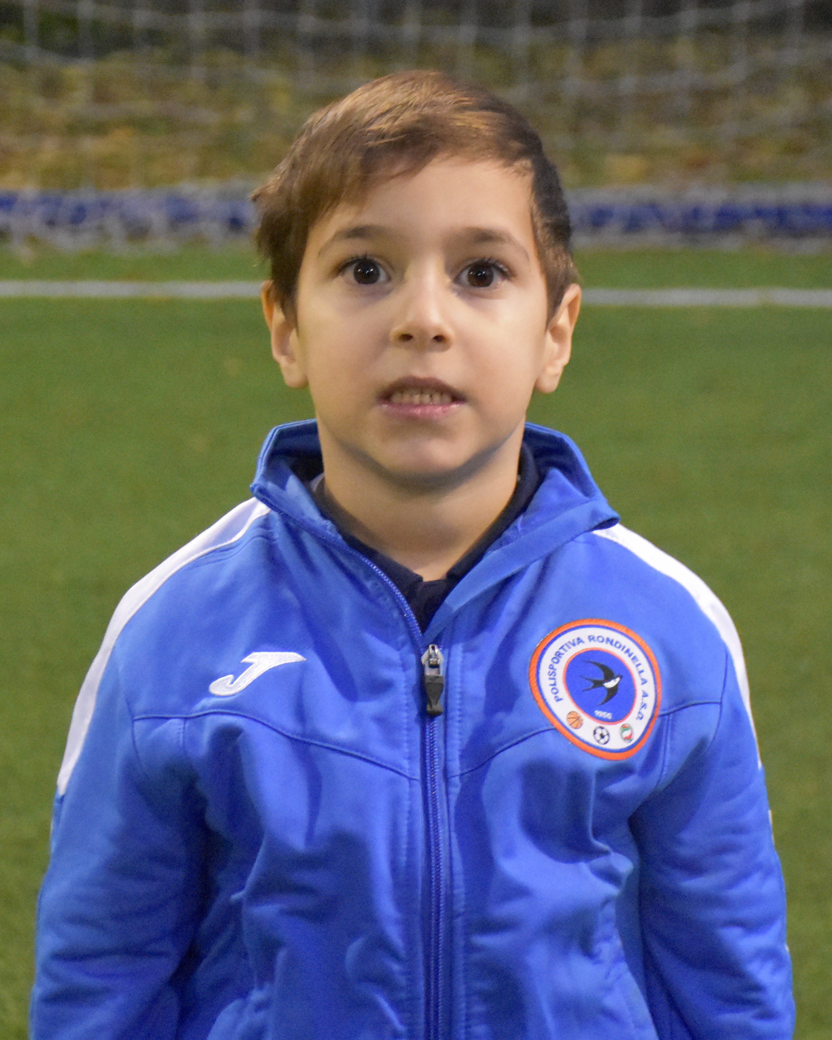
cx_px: 415
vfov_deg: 18.8
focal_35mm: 102
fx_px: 3139
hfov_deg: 15.1
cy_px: 423
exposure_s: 1/125
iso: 12800
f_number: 5
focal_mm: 60
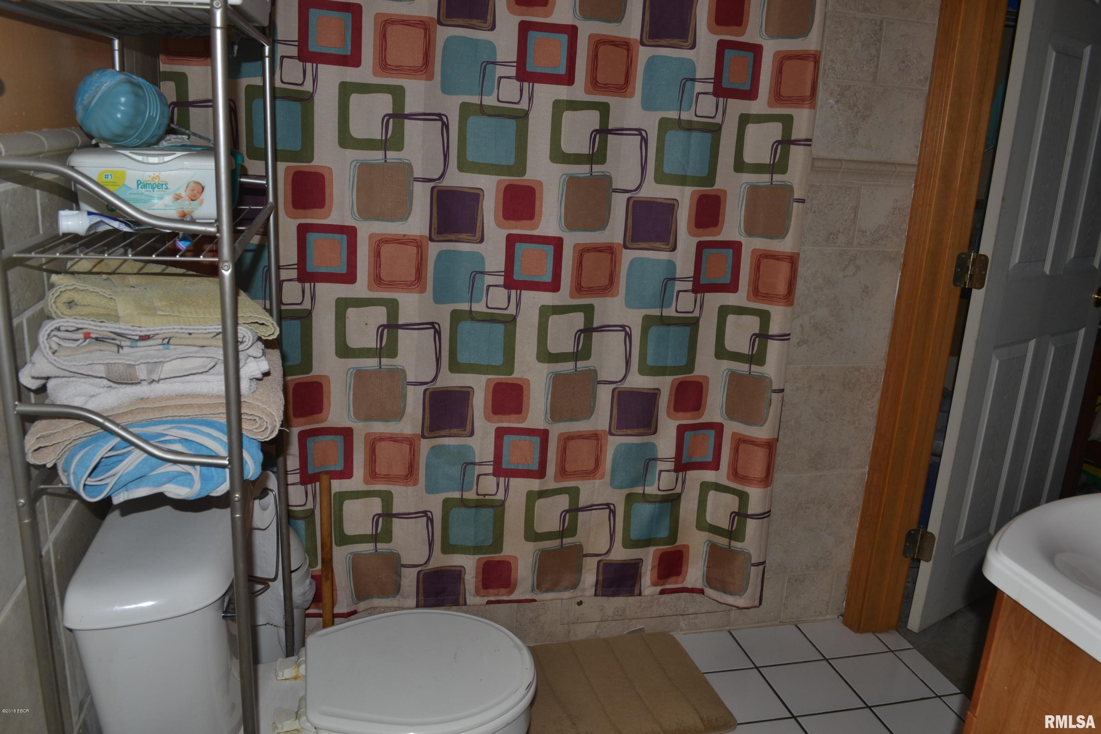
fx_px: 826
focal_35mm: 27
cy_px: 367
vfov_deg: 47.9
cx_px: 550
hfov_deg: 67.4
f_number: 8
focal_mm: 18
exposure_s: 1/60
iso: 110
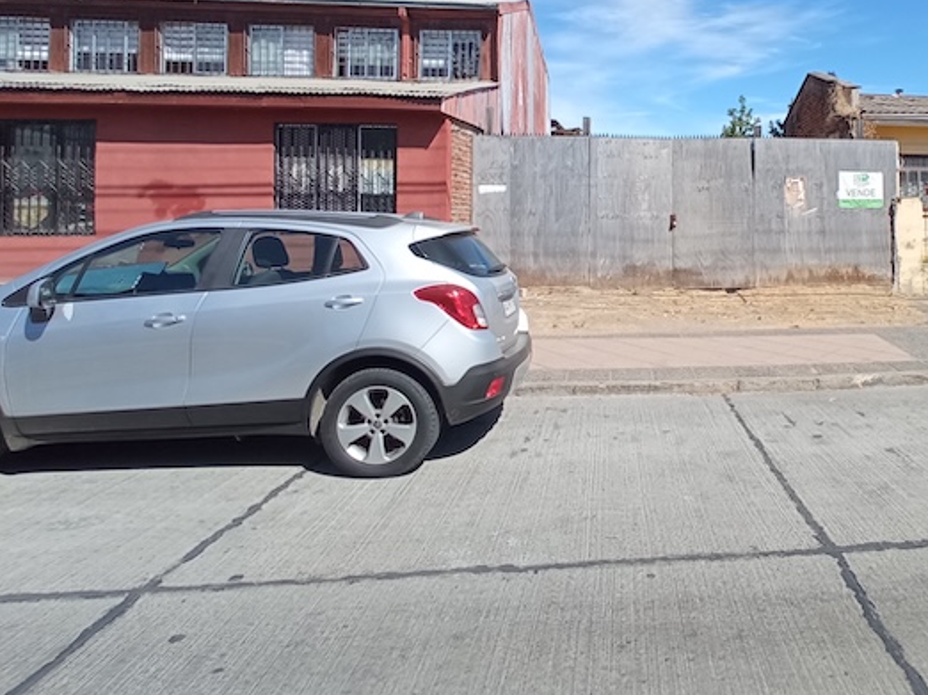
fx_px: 616
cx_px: 693
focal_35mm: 23
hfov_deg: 69.2
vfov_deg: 56.7
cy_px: 197
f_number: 2.2
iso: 111
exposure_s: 1/1294
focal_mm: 1.65
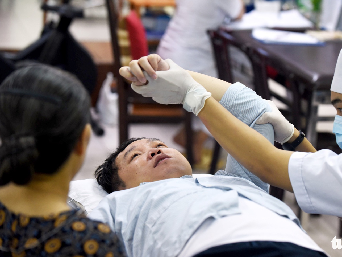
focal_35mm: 107
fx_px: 1057
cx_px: 194
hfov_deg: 18.4
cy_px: 129
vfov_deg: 13.8
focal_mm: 98
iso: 1600
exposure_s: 1/125
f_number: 5
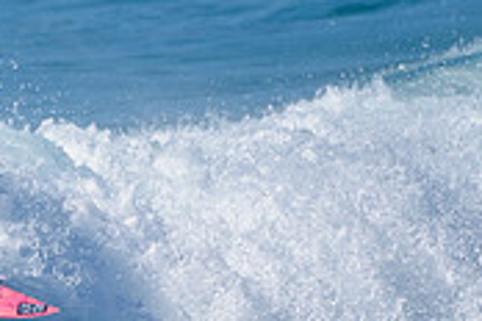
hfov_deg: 1.0
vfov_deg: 0.7
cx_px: 10
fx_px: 27298
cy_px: 291
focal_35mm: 2039
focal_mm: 500
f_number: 5.6
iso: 140
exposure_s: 1/2000
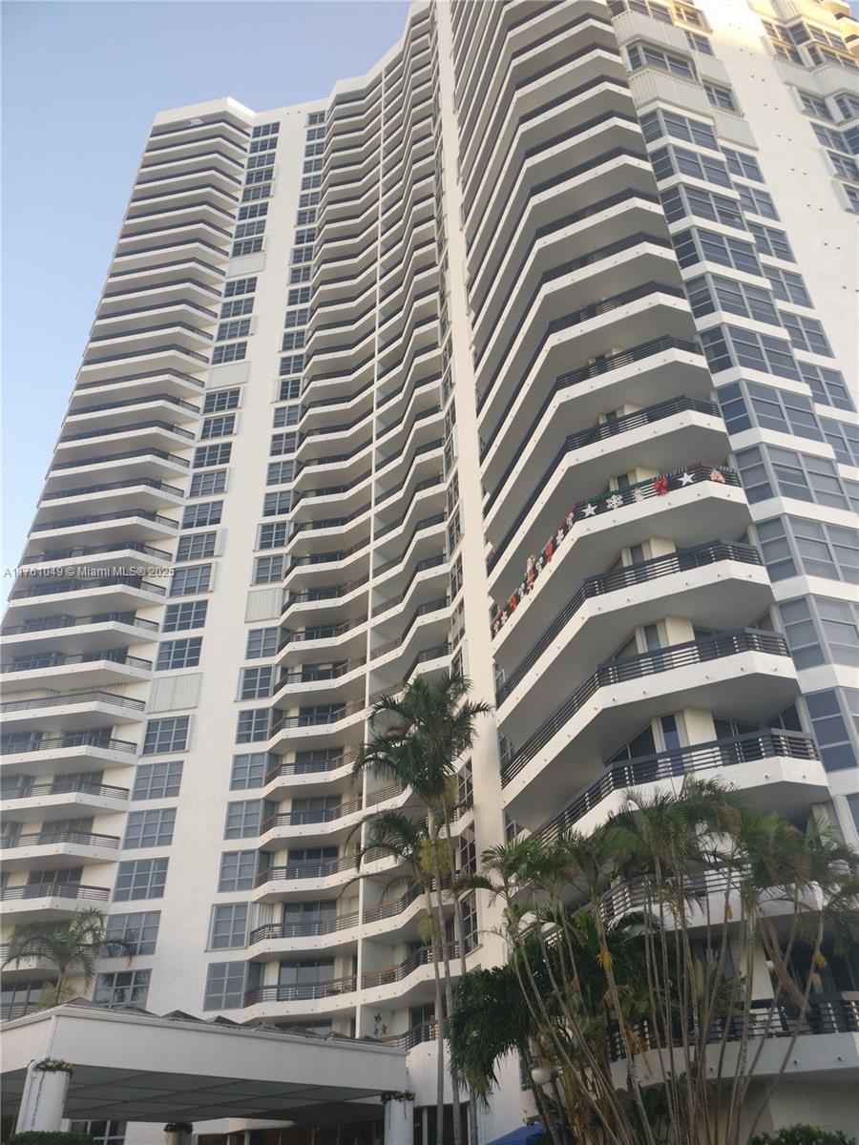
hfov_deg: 49.7
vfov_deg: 63.4
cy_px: 572
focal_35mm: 28
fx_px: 926
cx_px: 430
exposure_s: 1/109
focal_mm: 4.26
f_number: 2
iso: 100
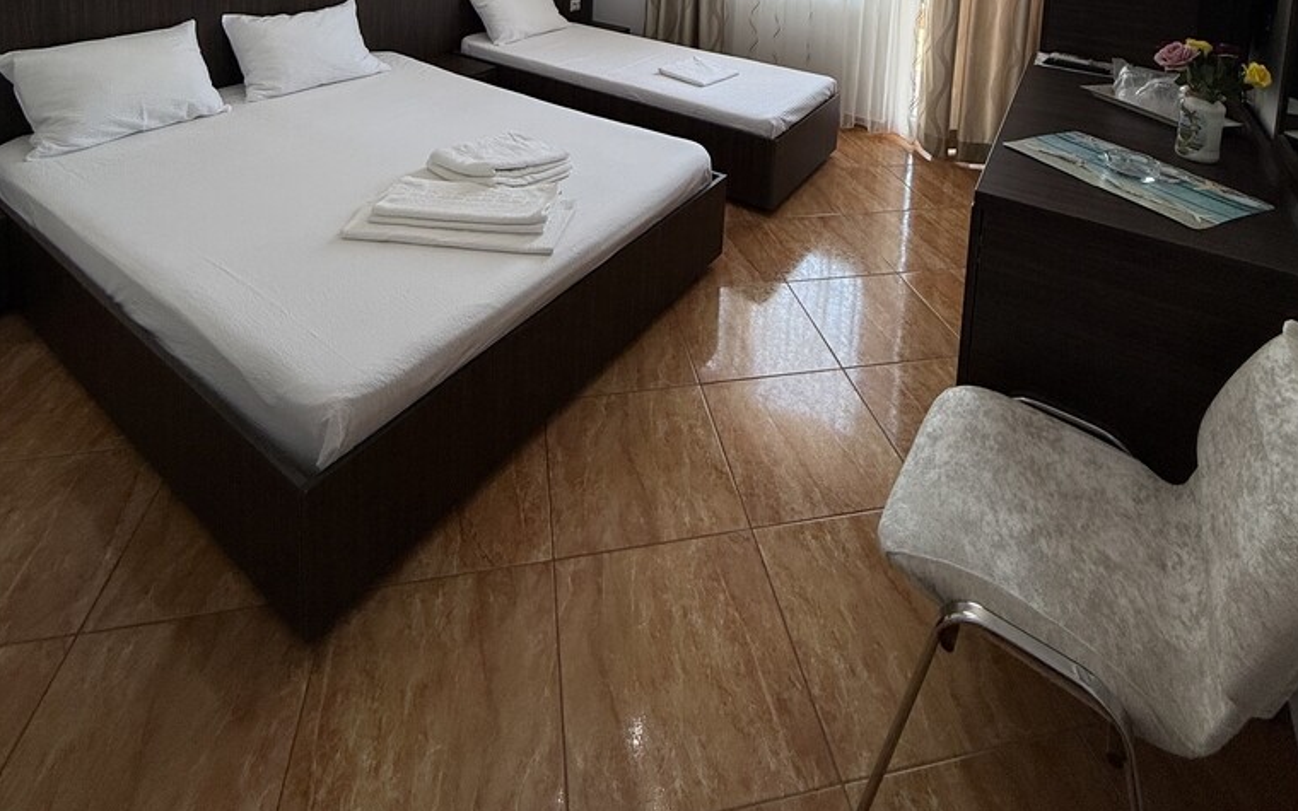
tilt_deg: -5.1
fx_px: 707
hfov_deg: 85.1
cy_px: -56
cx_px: 651
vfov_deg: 46.2
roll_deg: -2.8
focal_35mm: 20
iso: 64
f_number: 2.2
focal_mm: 2.22
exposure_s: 1/100
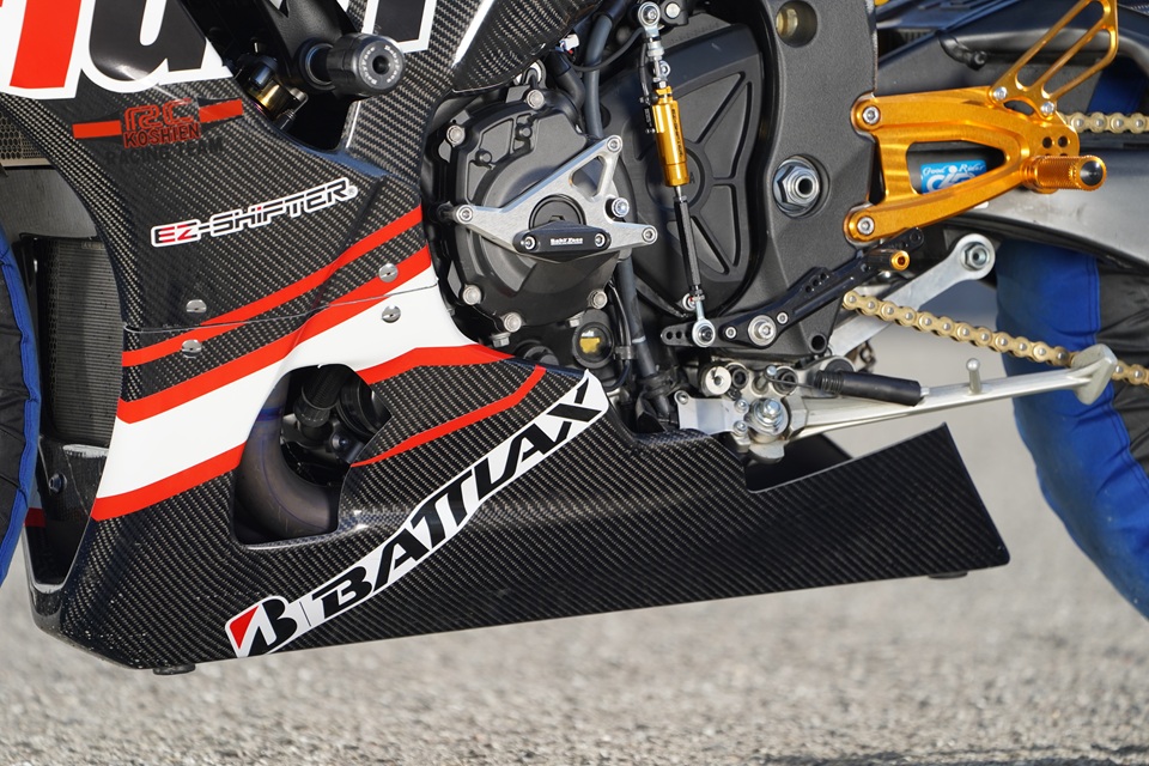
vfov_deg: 3.9
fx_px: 11234
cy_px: 383
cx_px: 574
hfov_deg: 5.9
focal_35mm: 352
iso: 200
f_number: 5.6
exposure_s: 1/400
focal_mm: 352
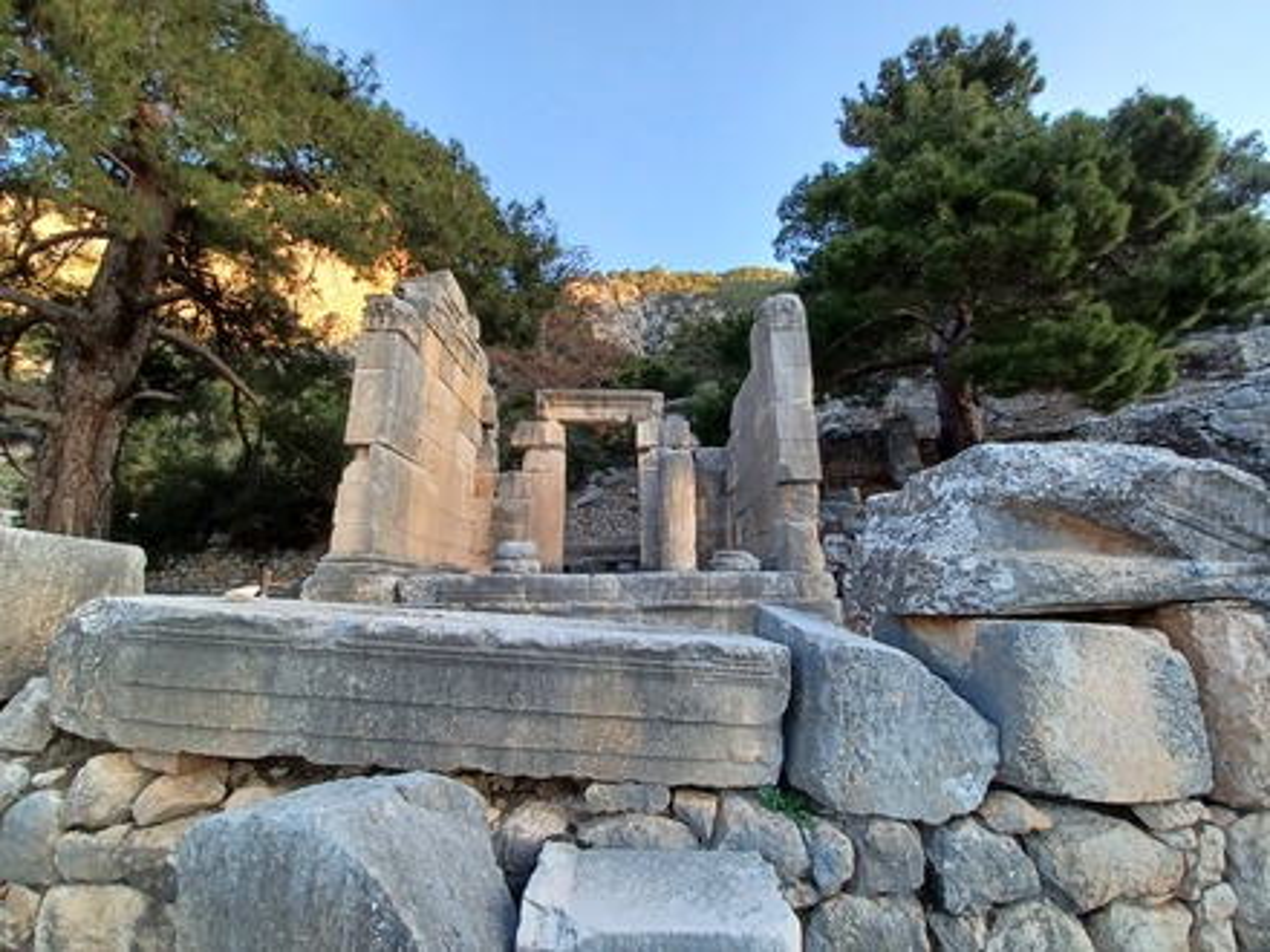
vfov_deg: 89.9
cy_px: 476
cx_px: 635
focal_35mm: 13
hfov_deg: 106.2
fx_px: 477
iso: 40
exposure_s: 1/110
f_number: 2.2
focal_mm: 1.42
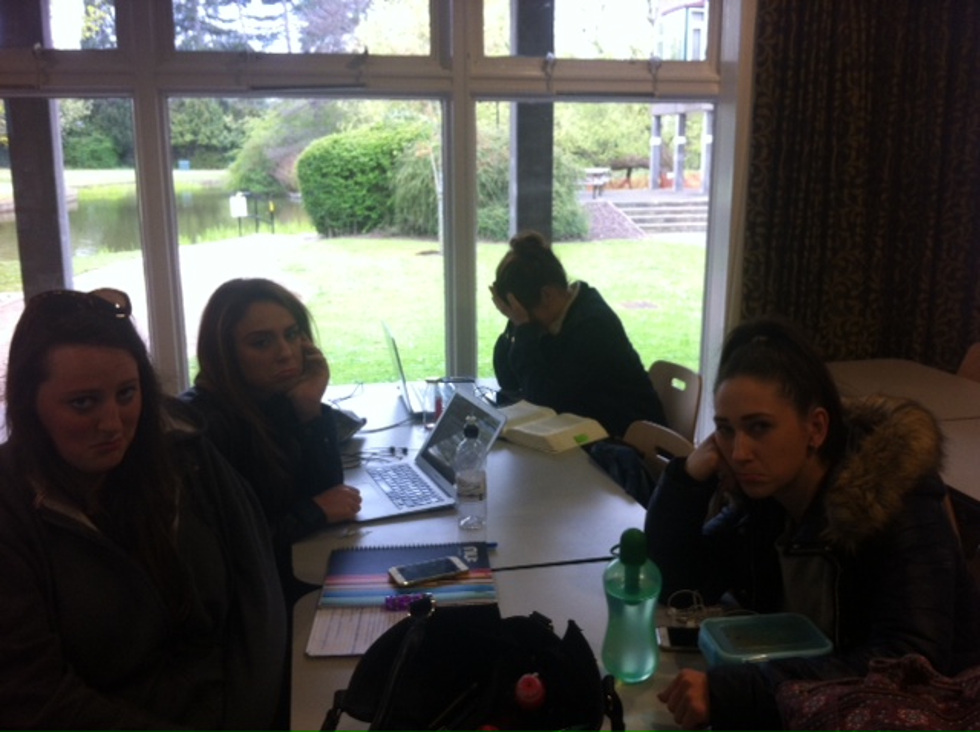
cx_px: 490
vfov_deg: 40.6
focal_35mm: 35
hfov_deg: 52.7
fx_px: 989
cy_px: 366
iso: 100
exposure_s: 1/30
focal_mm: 3.85
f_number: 2.8
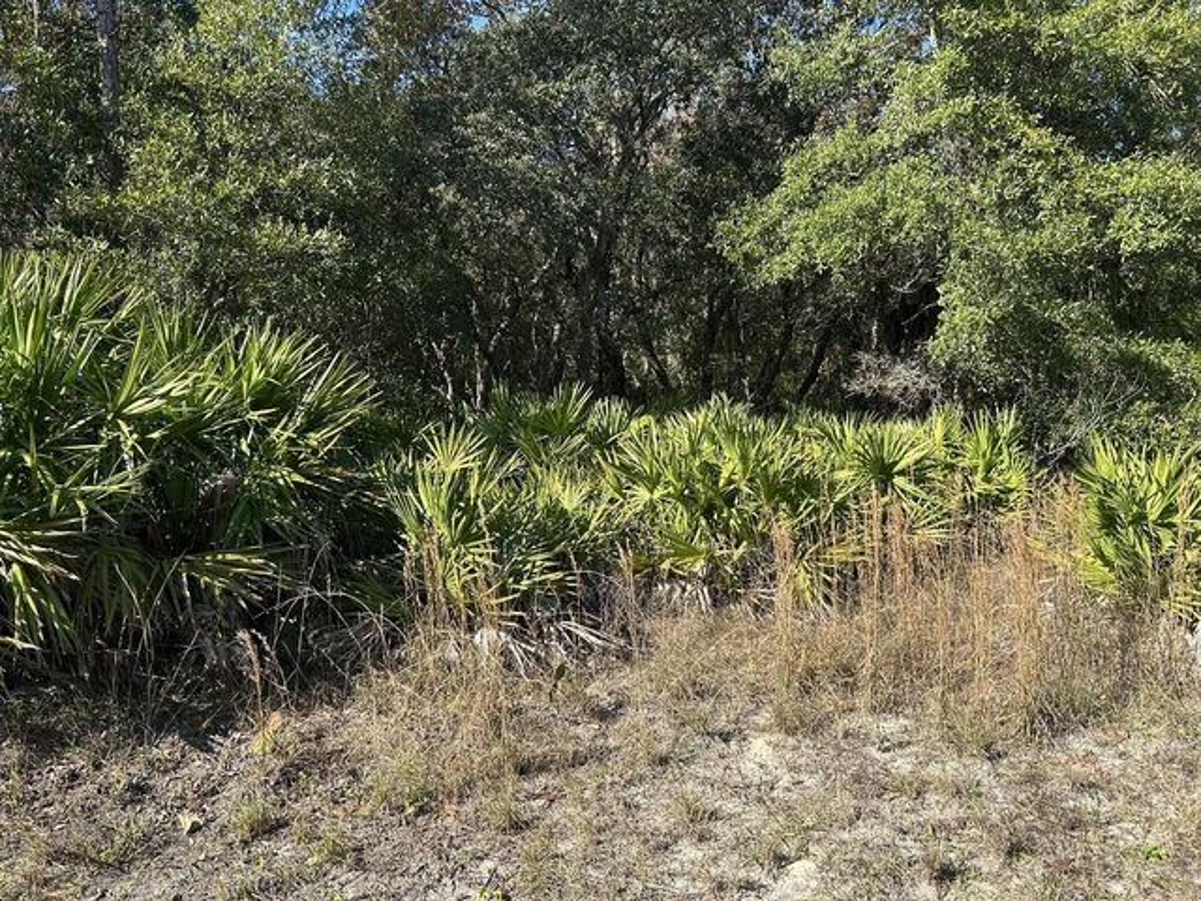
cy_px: 450
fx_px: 902
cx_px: 600
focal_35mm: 26
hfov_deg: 67.3
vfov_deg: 53.1
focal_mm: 5.7
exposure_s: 1/1361
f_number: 1.5
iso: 50
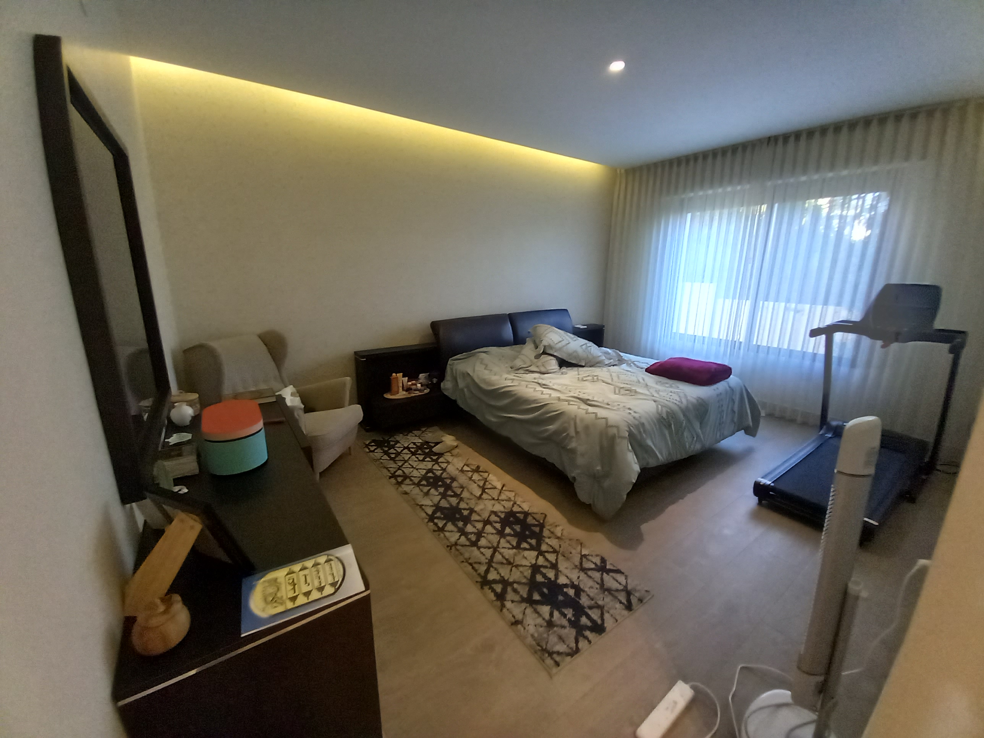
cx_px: 492
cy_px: 369
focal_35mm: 13
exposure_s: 1/33
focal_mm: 1.13
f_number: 2.2
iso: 200
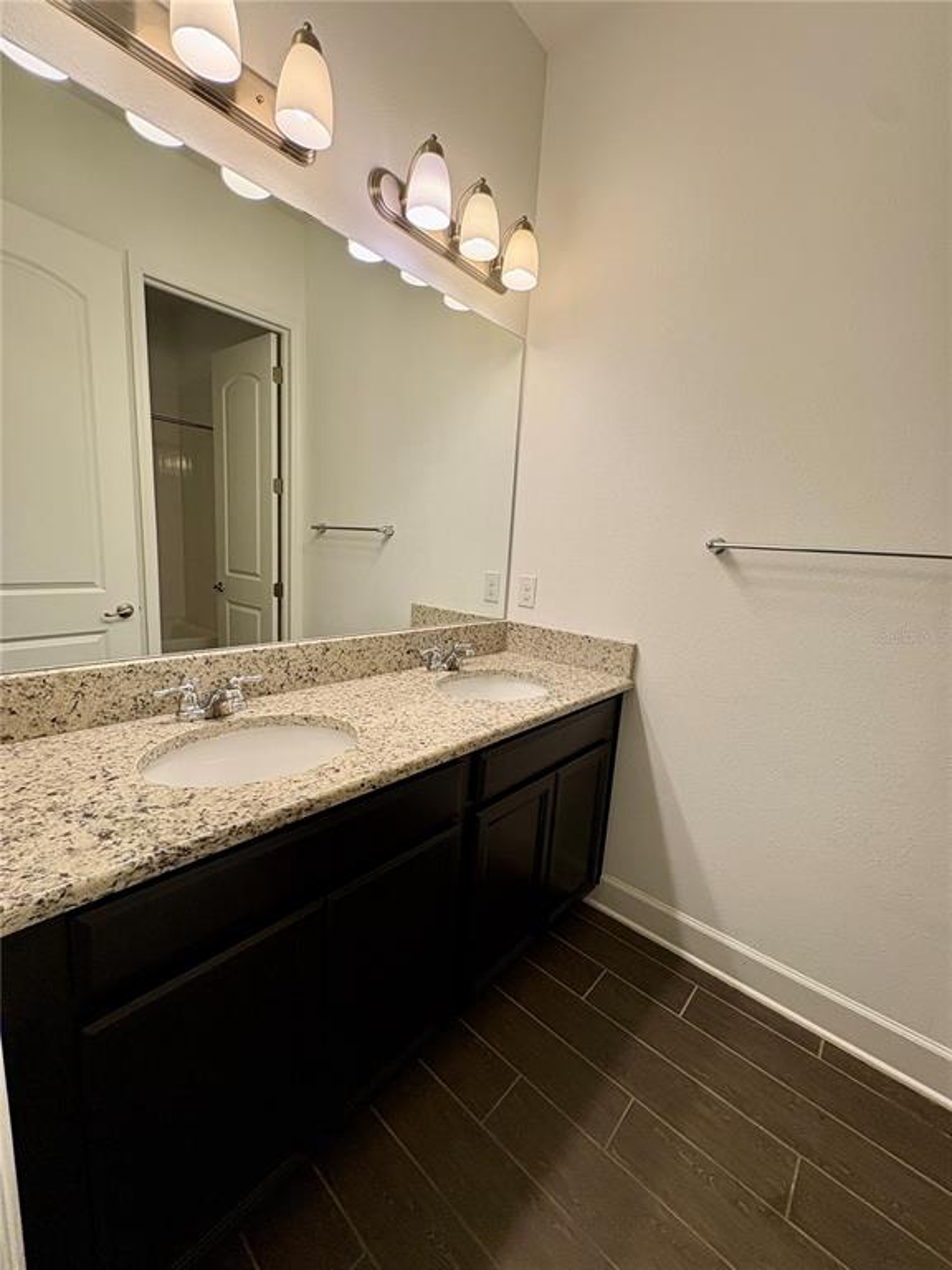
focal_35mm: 14
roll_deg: -4.0
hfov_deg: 85.7
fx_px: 513
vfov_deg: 102.1
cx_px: 476
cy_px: 635
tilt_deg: -9.0
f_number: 2.2
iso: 100
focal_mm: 2.22
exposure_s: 1/120
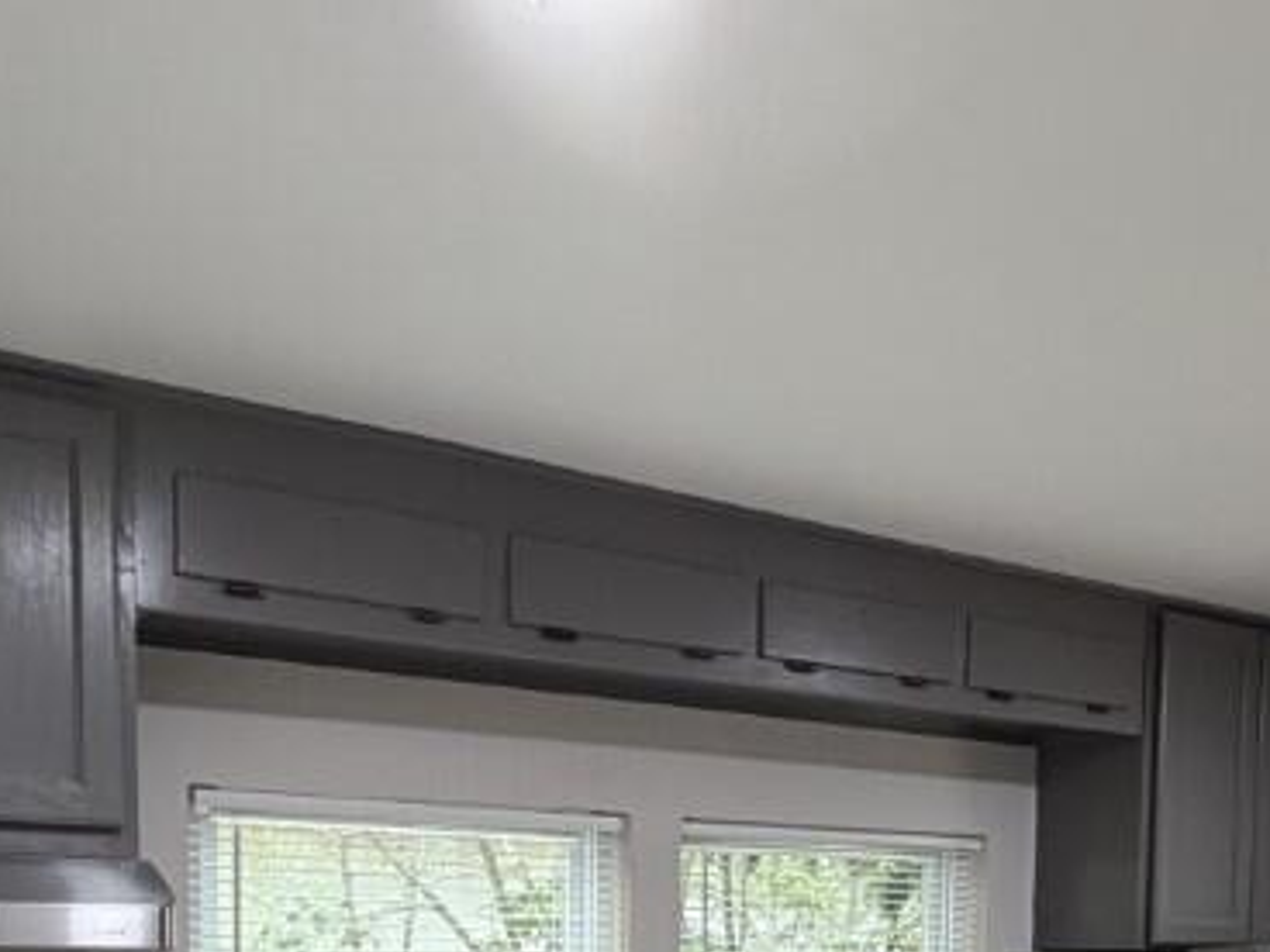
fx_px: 1431
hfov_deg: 47.8
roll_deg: -1.3
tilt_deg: -4.2
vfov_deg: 32.4
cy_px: 1045
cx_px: 701
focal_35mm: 39
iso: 320
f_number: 2.2
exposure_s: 1/120
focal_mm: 2.22
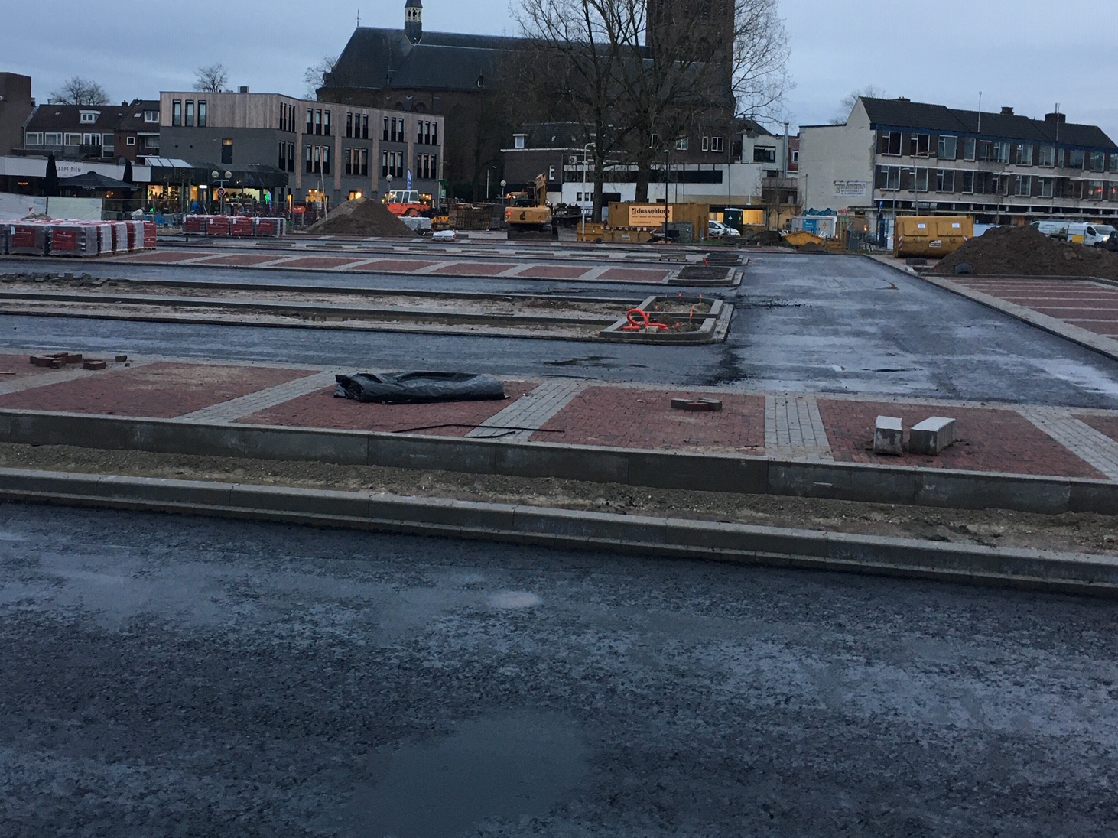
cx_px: 483
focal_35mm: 40
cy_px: 271
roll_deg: -1.5
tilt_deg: -1.7
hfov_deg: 46.7
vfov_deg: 35.6
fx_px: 1292
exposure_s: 1/33
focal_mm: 4.15
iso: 50
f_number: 2.2
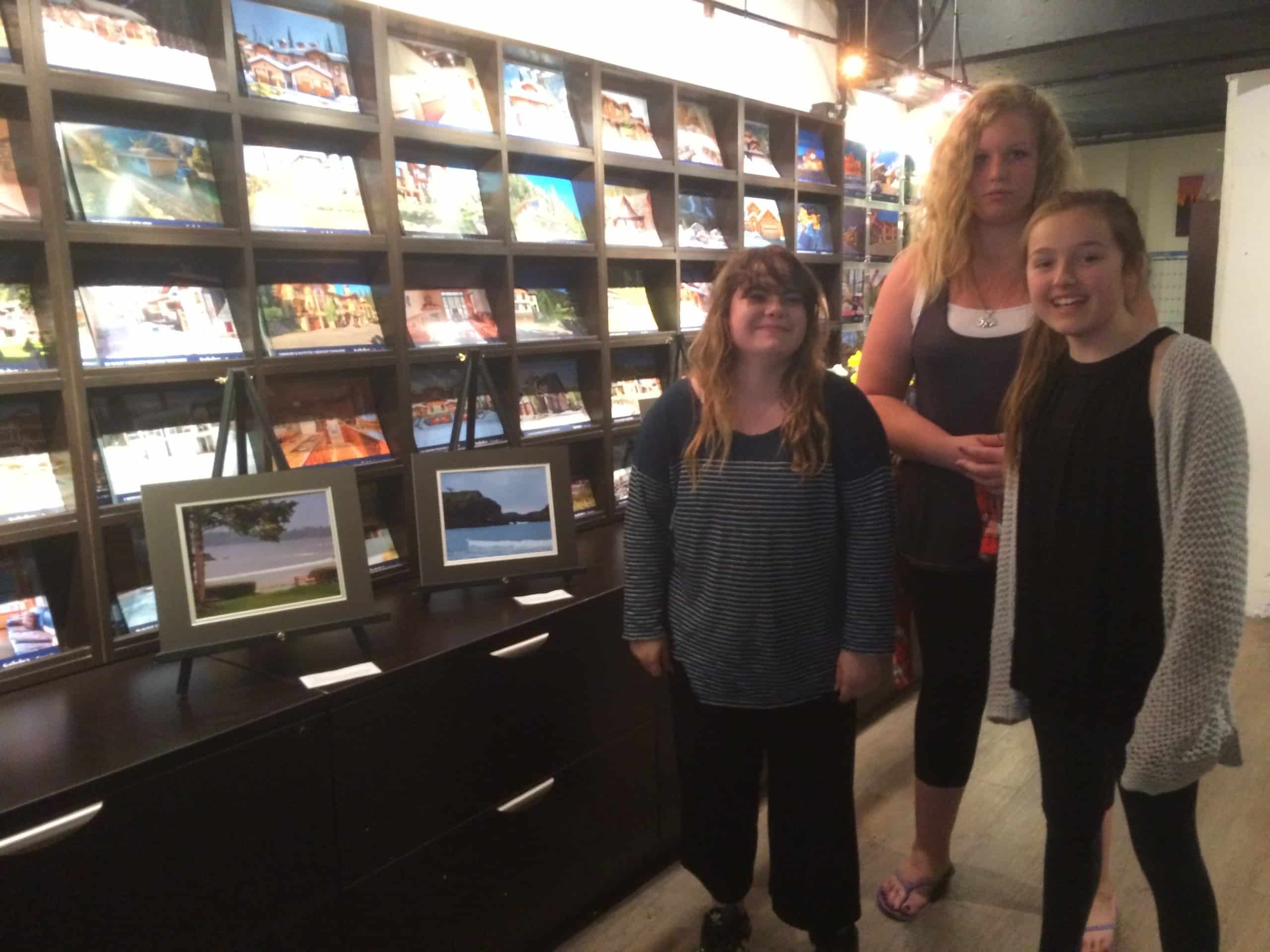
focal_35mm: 29
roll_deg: +1.3
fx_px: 1064
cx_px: 635
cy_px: 476
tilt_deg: -9.4
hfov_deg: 61.7
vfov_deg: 48.2
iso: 320
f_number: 2.2
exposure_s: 1/30
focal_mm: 4.15
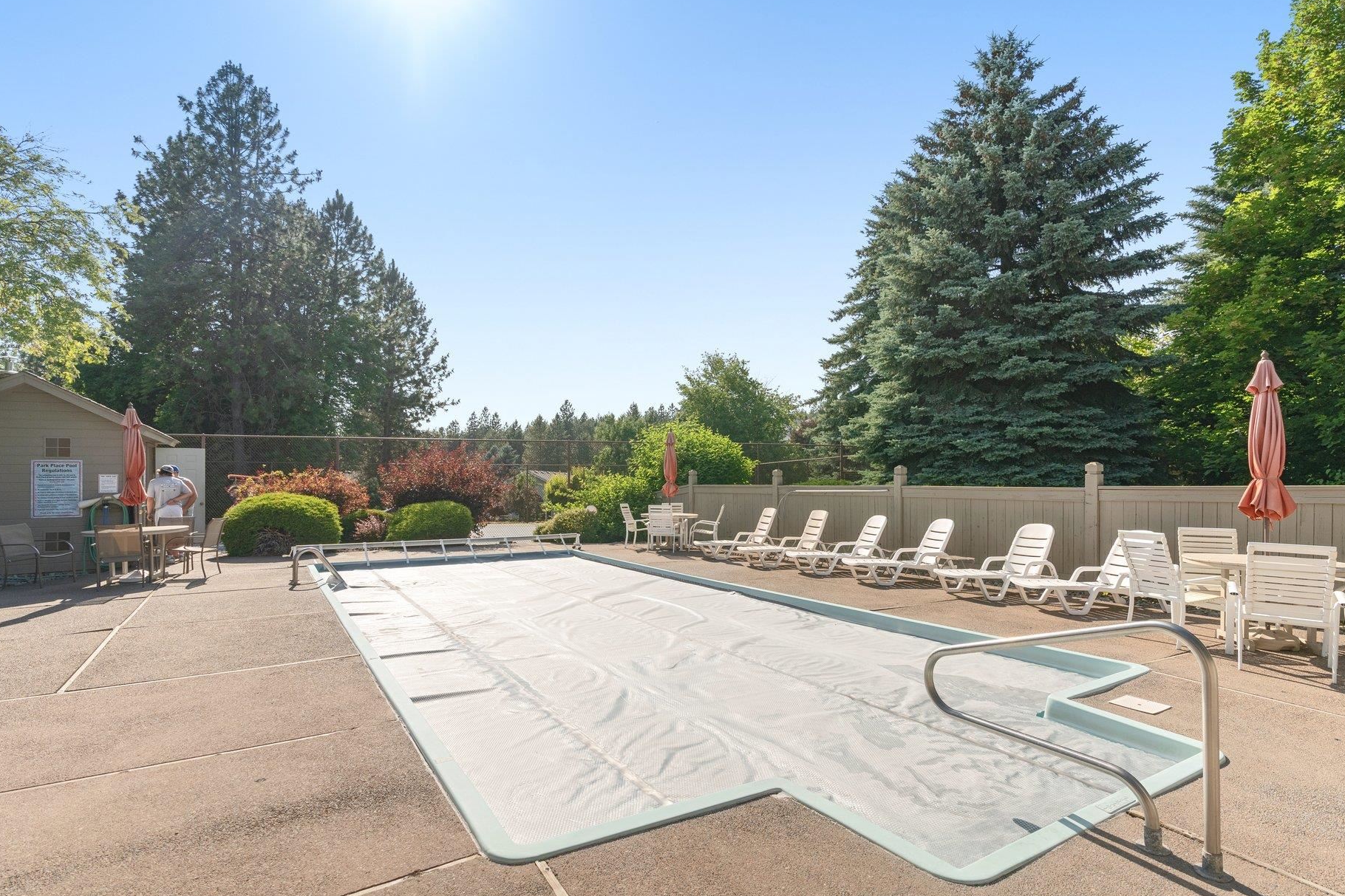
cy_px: 469
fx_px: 672
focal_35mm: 18
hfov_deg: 90.0
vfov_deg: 67.3
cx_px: 691
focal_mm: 16
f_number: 8
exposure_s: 1/125
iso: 400
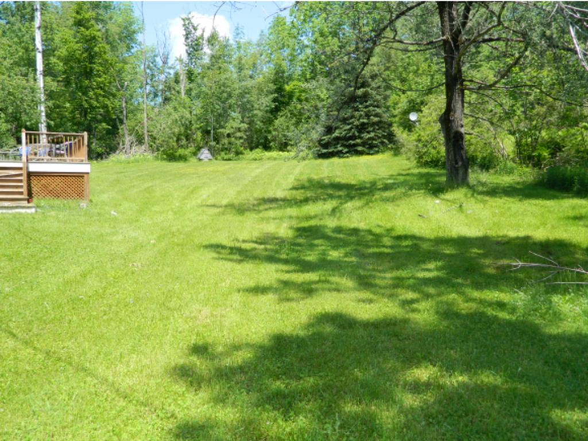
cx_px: 294
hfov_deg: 58.3
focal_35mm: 31
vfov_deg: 45.5
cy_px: 220
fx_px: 527
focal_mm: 5.6
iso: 110
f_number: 3.2
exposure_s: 1/500
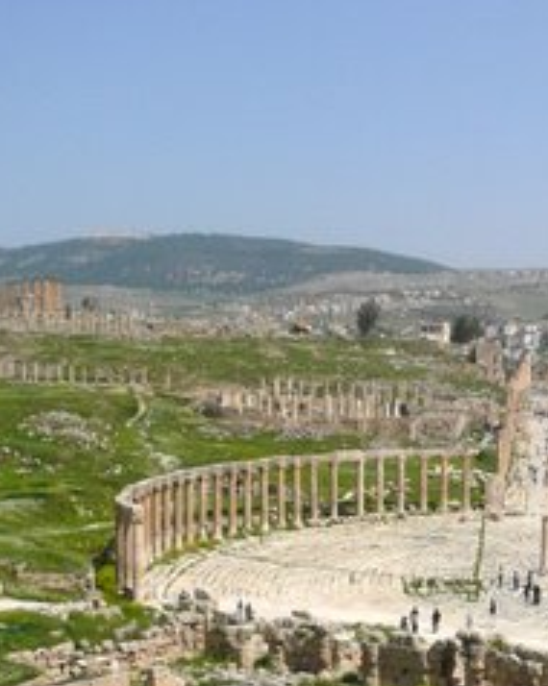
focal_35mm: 76
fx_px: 1543
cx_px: 506
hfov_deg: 19.7
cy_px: 576
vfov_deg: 24.6
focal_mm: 6.1
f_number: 9
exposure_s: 1/400
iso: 100
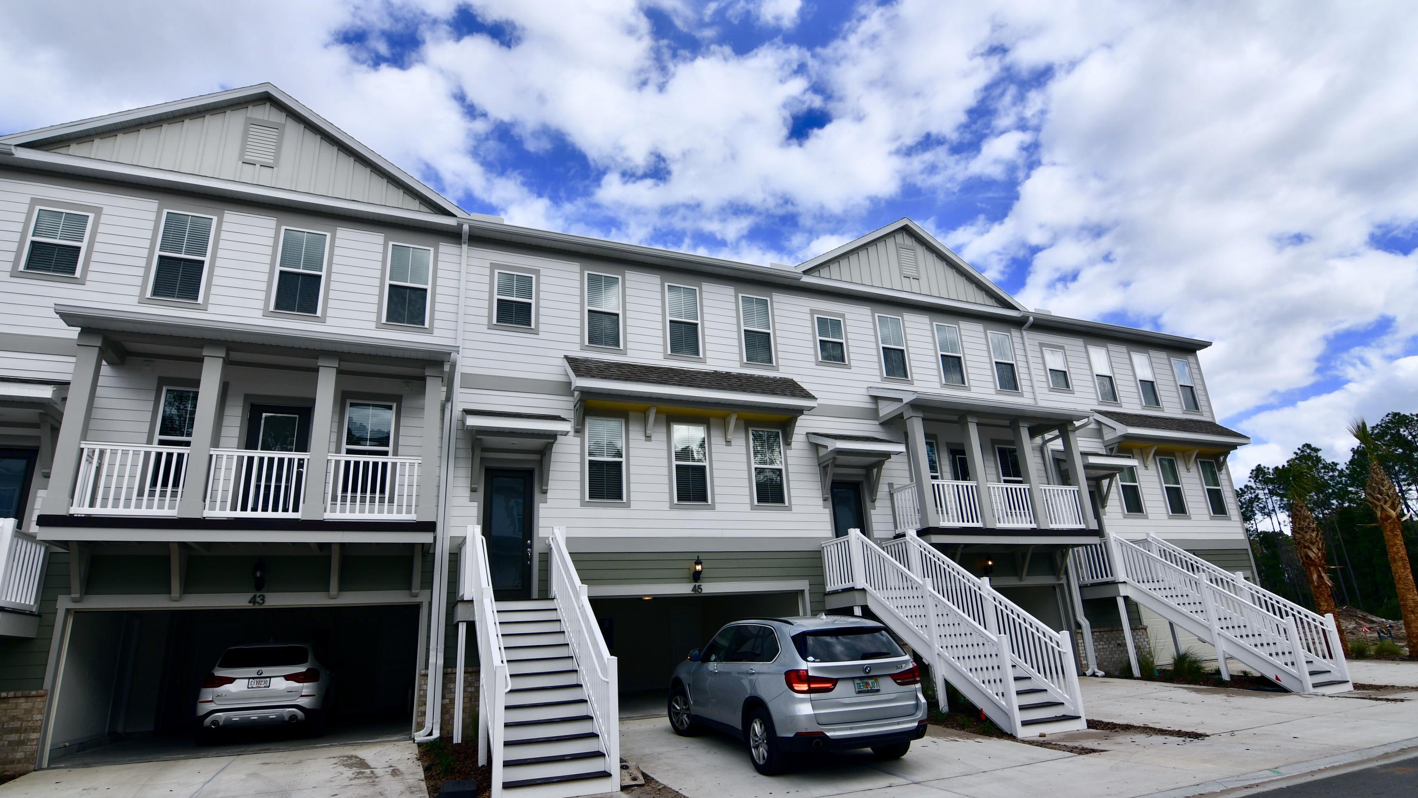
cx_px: 705
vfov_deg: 58.3
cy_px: 429
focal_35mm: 19
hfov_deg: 89.6
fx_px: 714
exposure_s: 1/250
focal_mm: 12
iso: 100
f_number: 8
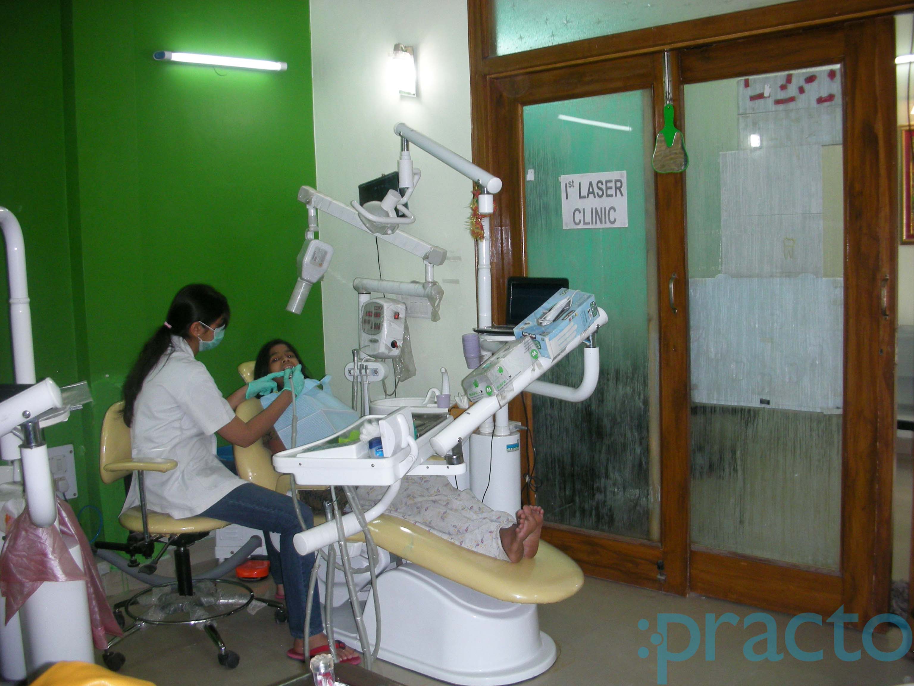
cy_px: 343
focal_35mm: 53
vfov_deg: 27.5
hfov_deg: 36.2
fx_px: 1399
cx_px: 457
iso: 116
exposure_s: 1/60
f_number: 3.5
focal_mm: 8.8
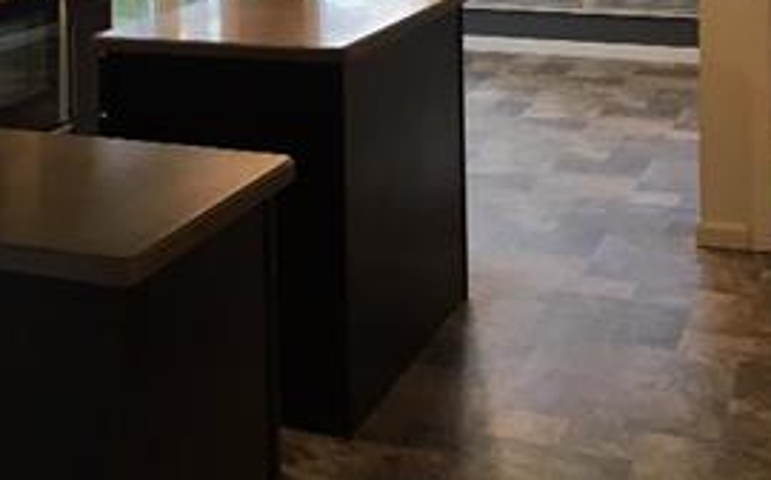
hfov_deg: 27.0
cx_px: 34
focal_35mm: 73
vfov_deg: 16.9
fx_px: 1532
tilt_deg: -2.4
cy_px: -111
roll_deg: +0.8
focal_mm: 4.15
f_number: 2.2
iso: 64
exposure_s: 1/30
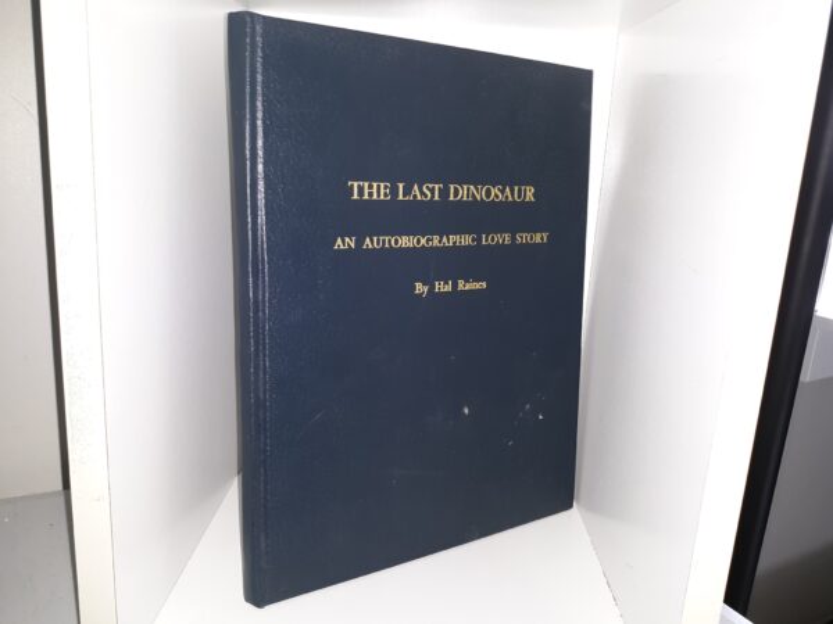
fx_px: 674
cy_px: 312
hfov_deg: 63.4
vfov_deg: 49.7
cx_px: 416
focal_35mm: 28
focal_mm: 3.7
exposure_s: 1/40
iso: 50
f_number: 1.7
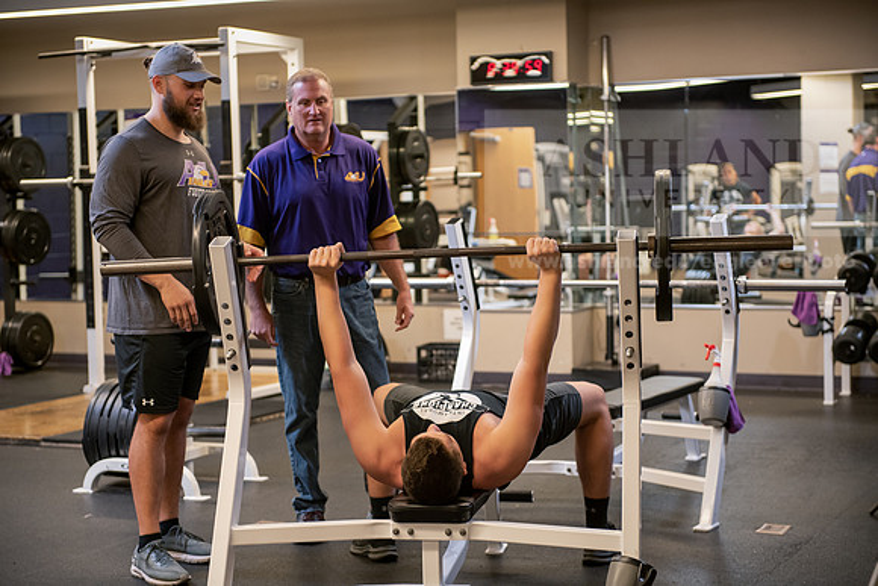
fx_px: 1708
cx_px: 439
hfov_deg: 28.8
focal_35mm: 70
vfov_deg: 19.5
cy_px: 293
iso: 1000
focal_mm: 70
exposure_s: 1/200
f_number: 3.2
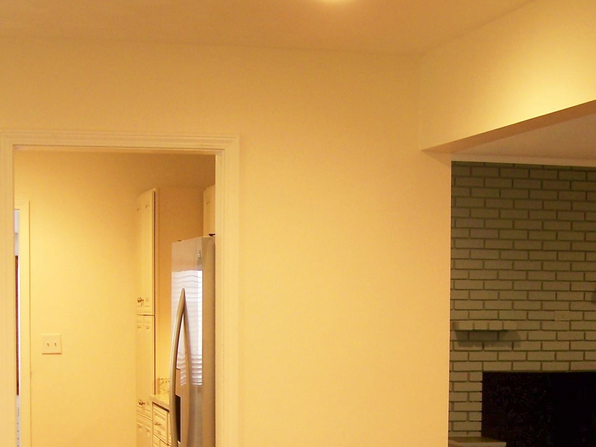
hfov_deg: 24.7
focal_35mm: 79
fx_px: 1360
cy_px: 399
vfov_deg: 18.4
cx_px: 295
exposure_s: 1/6
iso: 64
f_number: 2.8
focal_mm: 6.3
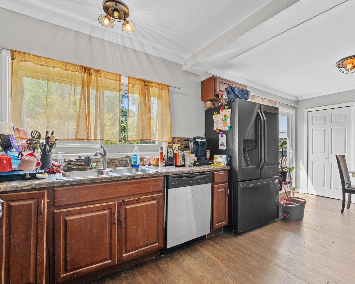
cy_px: 149
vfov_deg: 73.7
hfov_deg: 85.9
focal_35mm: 18
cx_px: 202
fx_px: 189
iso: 100
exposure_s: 1/1.25
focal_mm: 15
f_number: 8
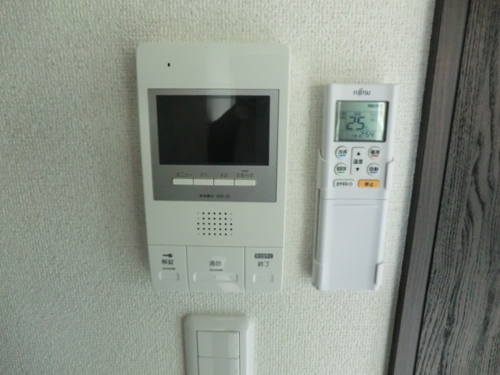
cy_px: 188
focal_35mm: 24
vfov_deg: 56.8
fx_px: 347
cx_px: 250
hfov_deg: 71.6
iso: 500
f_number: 3.2
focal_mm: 4.3
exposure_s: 1/60
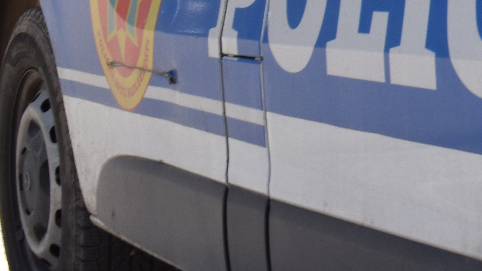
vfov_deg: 8.5
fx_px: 1738
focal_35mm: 136
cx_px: 763
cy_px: -271
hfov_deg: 14.5
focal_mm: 23
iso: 250
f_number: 20
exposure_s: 1/80
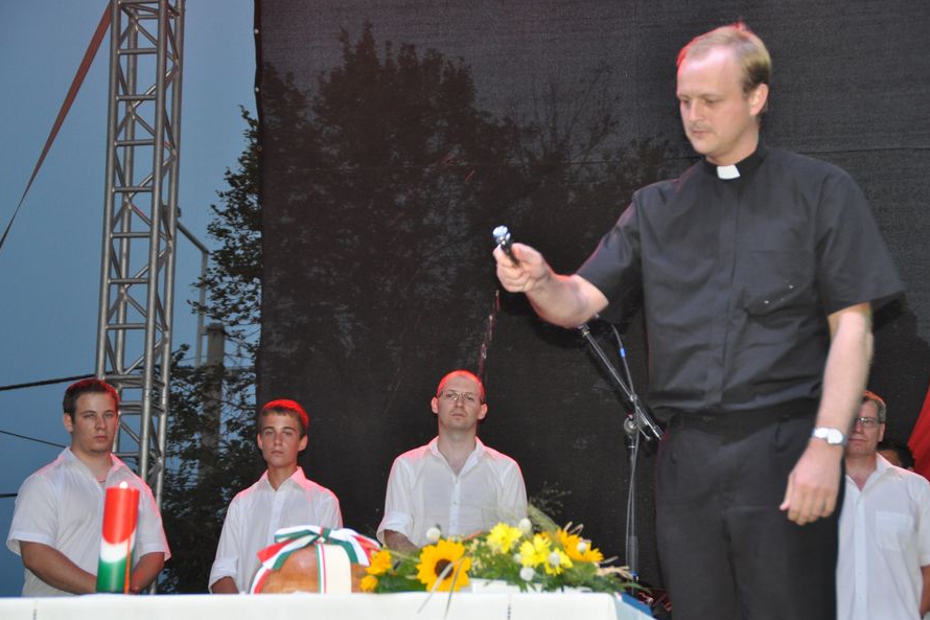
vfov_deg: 13.7
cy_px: 312
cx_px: 467
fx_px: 2583
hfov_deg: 20.4
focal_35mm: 100
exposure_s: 1/60
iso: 800
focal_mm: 66
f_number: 5.3
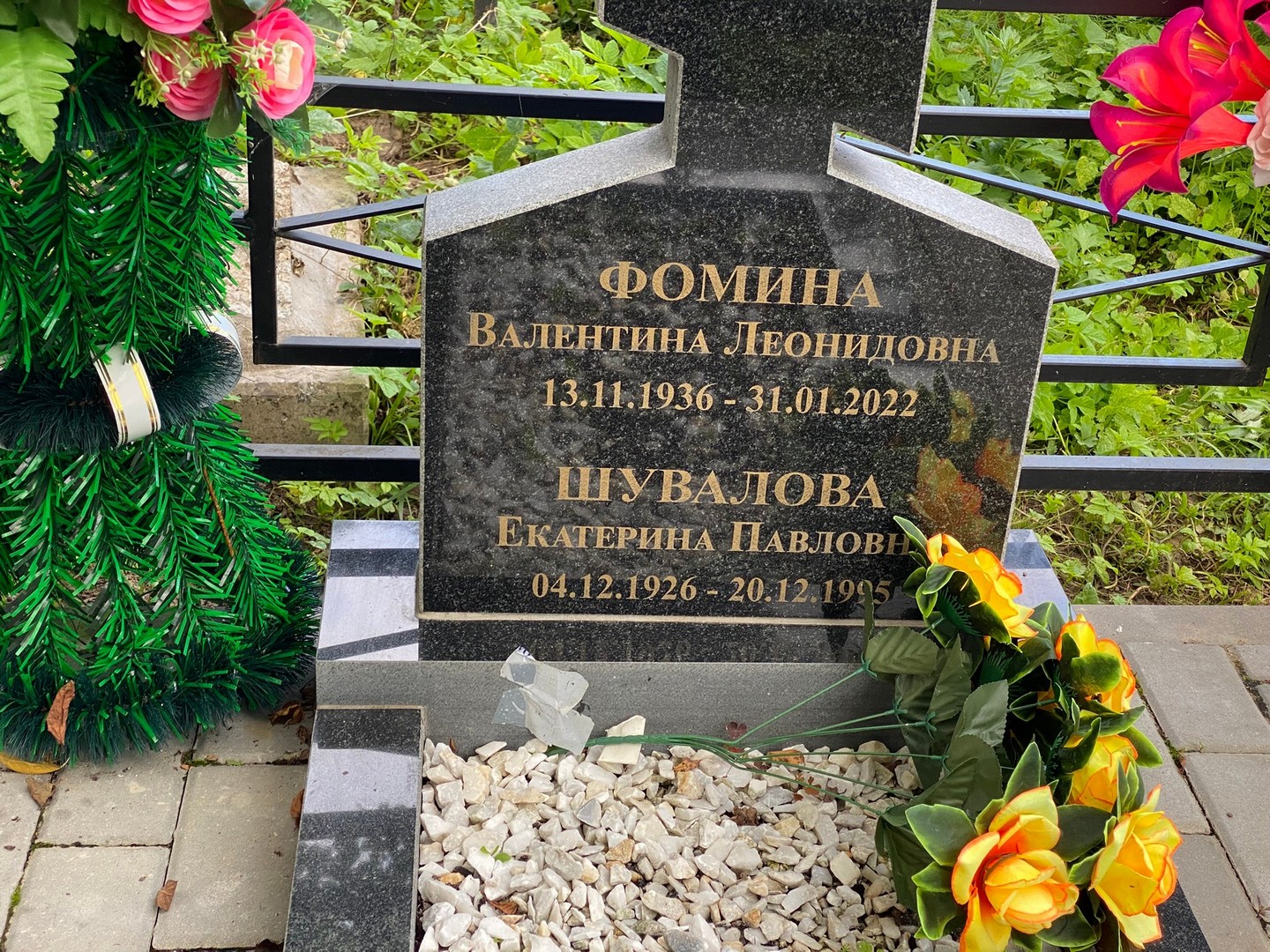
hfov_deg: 36.8
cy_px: 476
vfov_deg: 28.0
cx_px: 635
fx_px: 1908
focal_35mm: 52
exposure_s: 1/121
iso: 64
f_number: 2
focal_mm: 6
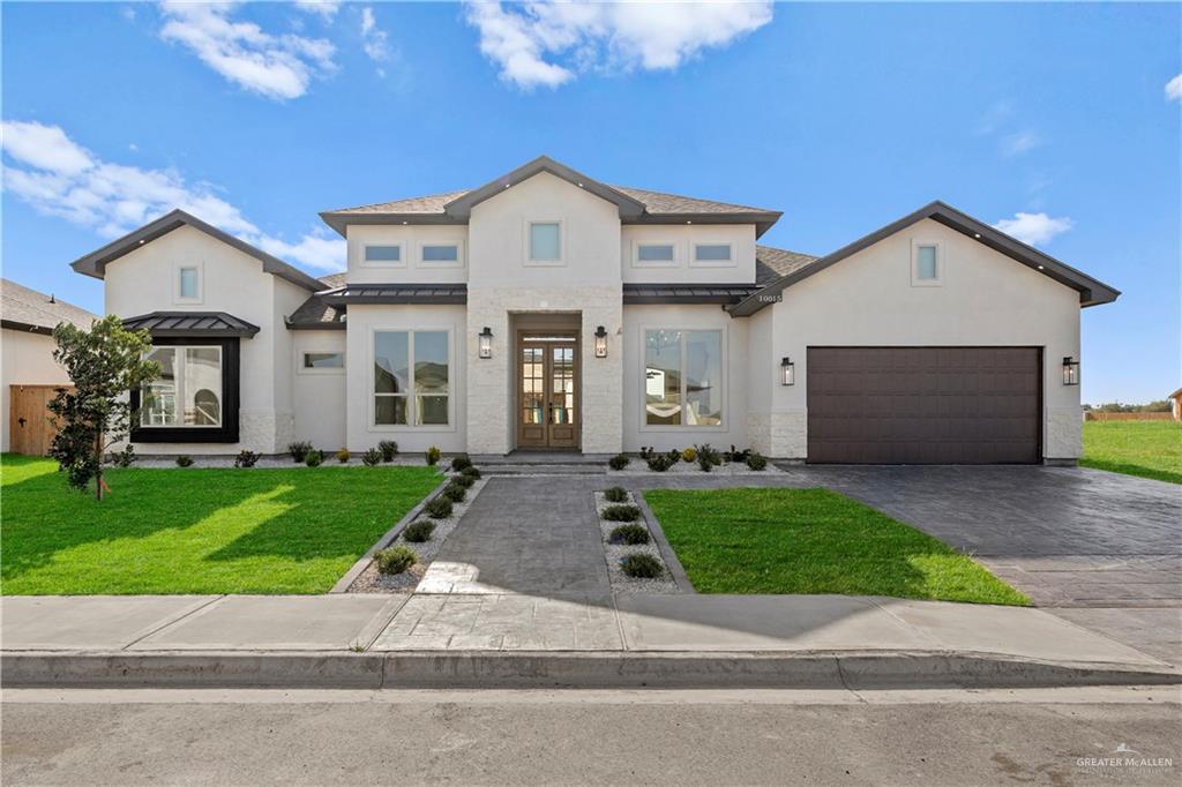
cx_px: 591
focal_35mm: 21
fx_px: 689
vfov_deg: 59.5
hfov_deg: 81.2
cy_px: 394
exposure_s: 1/640
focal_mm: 14
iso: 100
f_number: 6.3
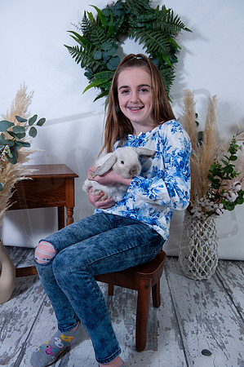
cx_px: 122
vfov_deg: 58.8
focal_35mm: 32
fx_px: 326
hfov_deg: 41.0
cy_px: 184
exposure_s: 1/125
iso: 100
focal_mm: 32
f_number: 5.6
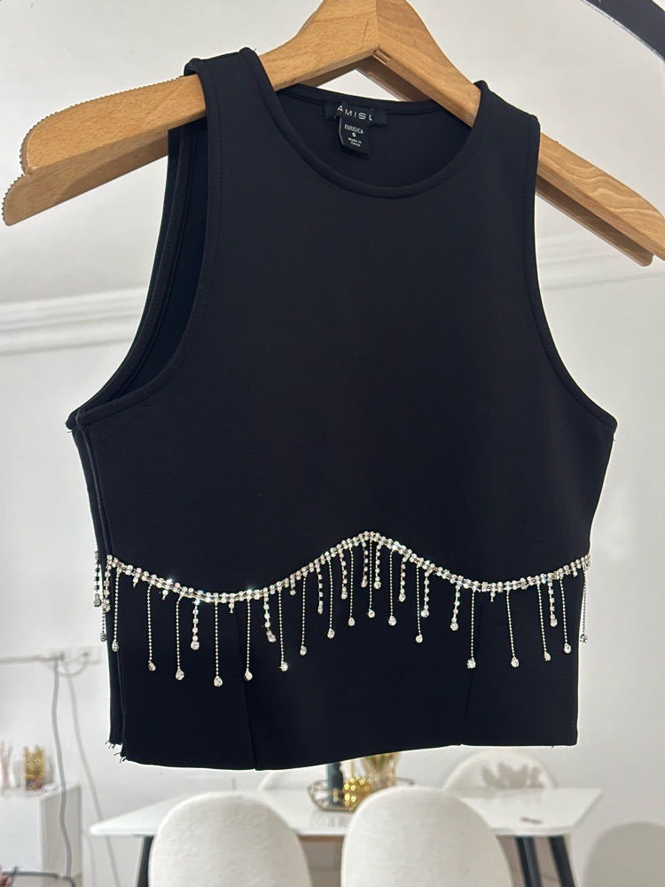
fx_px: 1229
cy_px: 444
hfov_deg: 30.3
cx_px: 332
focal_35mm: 48
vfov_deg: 39.7
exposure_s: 1/25
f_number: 1.78
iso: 400
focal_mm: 6.86
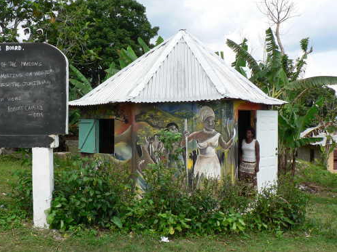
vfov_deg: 36.0
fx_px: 389
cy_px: 129
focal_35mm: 40
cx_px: 161
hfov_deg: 46.8
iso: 64
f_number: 4
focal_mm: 6
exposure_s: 1/250
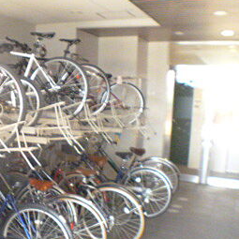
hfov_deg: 20.4
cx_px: -37
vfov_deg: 21.6
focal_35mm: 80
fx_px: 625
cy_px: 139
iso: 800
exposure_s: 1/13
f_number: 3.1
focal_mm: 6.4
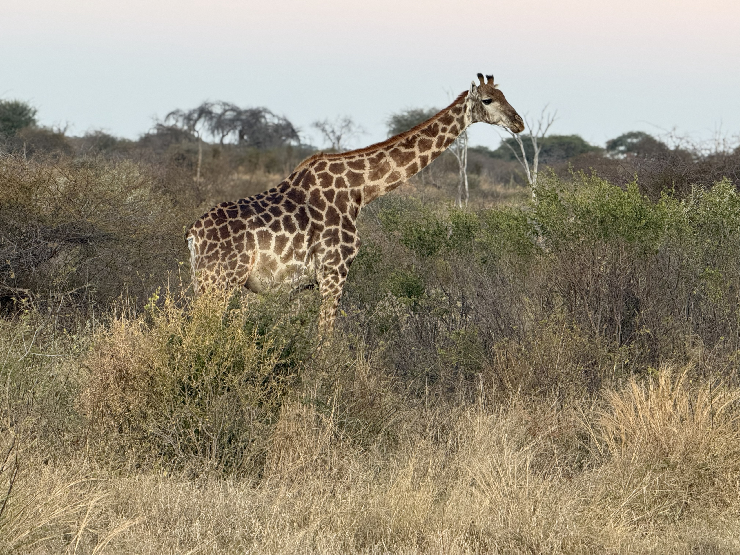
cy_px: 278
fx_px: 2565
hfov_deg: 16.4
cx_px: 370
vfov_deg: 12.3
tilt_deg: -2.2
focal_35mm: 120
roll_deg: -3.5
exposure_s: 1/60
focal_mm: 15.66
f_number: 2.8
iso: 250
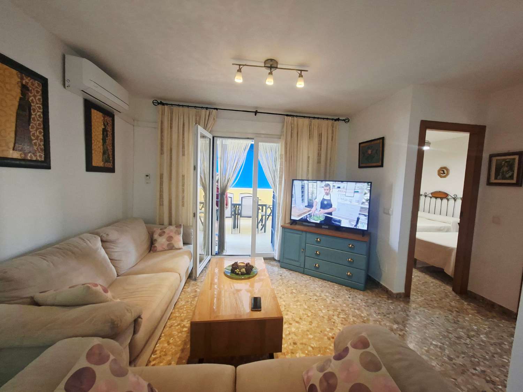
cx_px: 262
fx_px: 196
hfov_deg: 106.2
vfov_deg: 89.9
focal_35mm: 13
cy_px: 196
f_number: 2.2
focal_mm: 1.74
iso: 200
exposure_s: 1/40
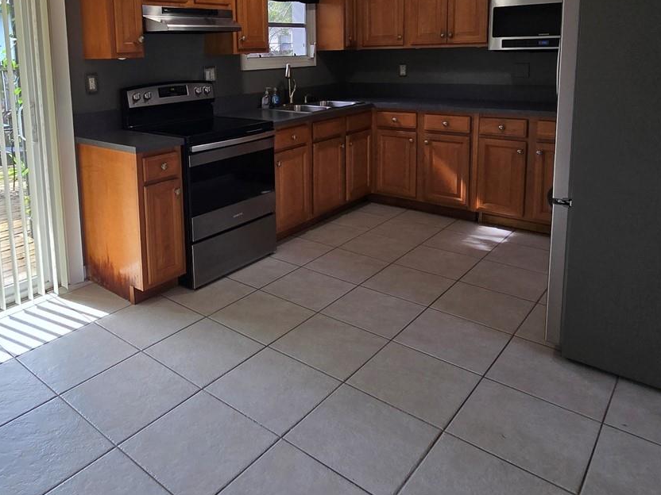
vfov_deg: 51.9
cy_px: 110
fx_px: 477
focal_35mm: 25
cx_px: 238
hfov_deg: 68.0
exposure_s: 1/120
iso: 64
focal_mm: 2.2
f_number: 2.2
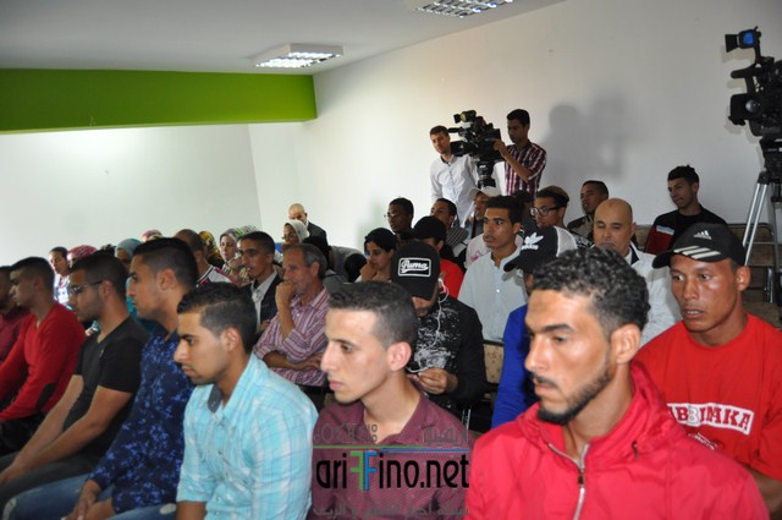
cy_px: 260
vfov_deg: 47.8
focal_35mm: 27
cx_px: 391
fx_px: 586
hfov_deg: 67.4
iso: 800
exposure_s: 1/60
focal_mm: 18
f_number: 3.5
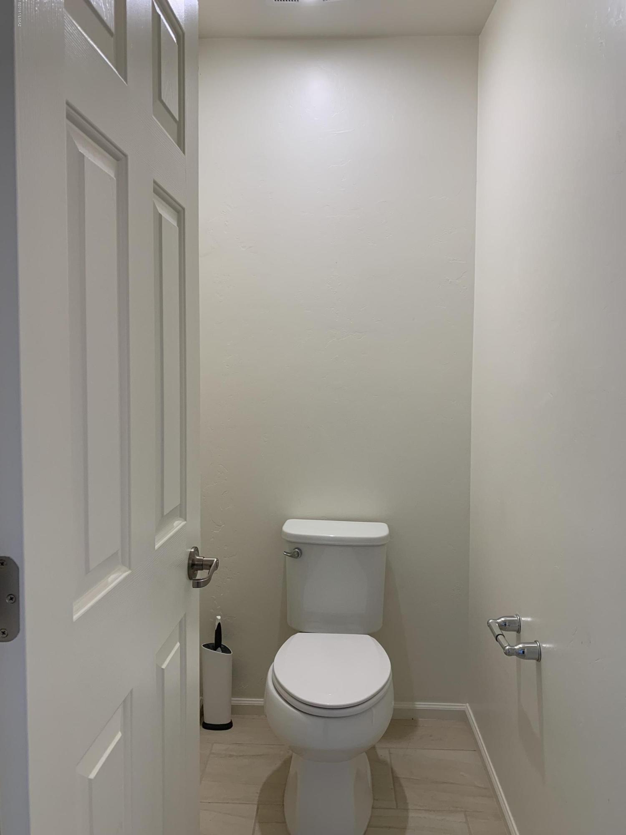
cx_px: 313
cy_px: 418
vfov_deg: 67.3
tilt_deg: -3.4
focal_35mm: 26
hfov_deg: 53.1
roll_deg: +0.0
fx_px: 627
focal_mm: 4.25
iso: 80
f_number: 1.8
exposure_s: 1/120
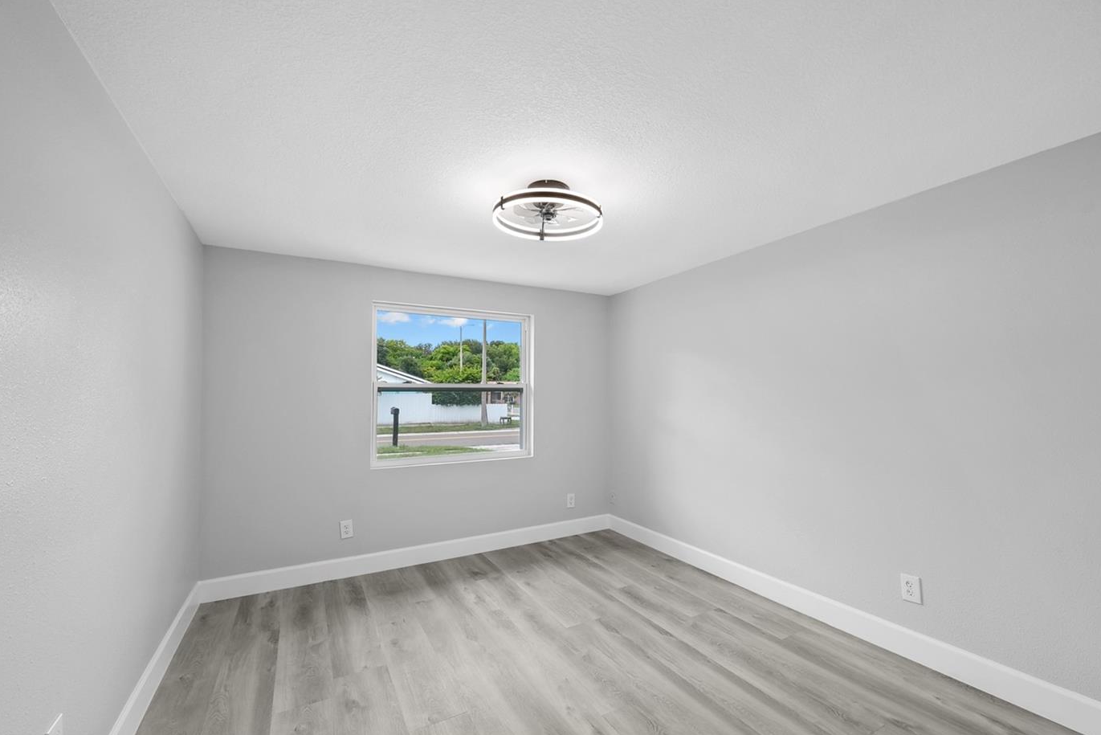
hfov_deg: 104.2
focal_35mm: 14
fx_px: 428
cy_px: 414
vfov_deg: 80.9
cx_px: 563
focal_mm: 12
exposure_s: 1/13
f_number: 7.1
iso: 400
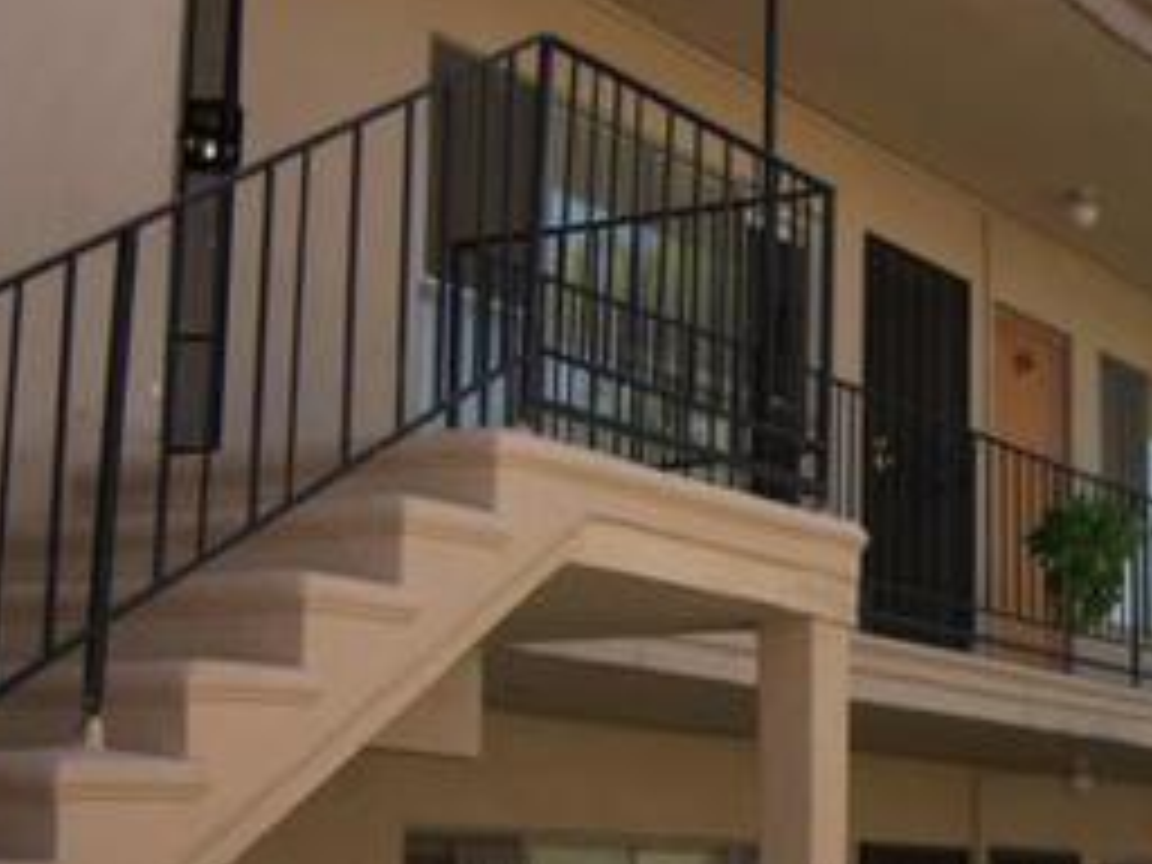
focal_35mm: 72
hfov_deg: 25.9
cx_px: 1089
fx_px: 2396
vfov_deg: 20.3
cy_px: 608
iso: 80
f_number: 2.8
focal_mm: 7.5
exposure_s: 1/500
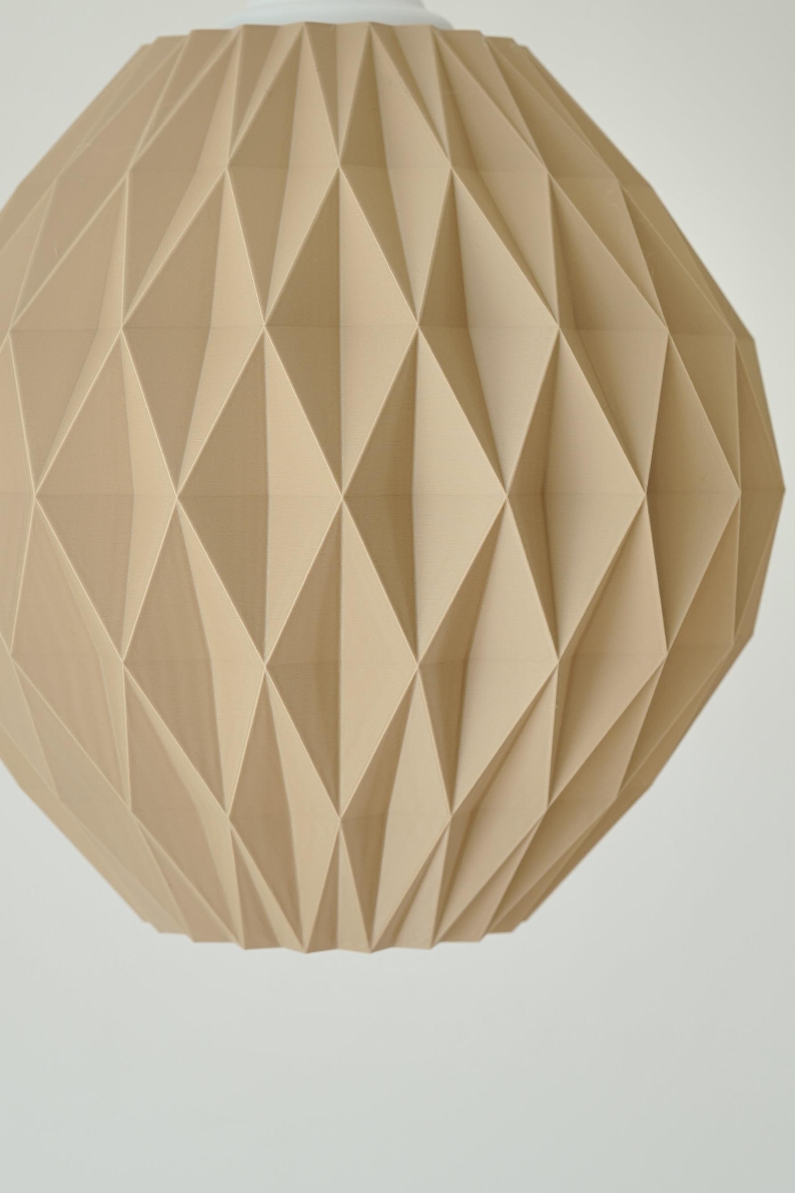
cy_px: 496
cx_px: 339
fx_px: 2021
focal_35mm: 61
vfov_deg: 32.8
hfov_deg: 22.2
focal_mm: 35
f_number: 4
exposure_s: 1/80
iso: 100
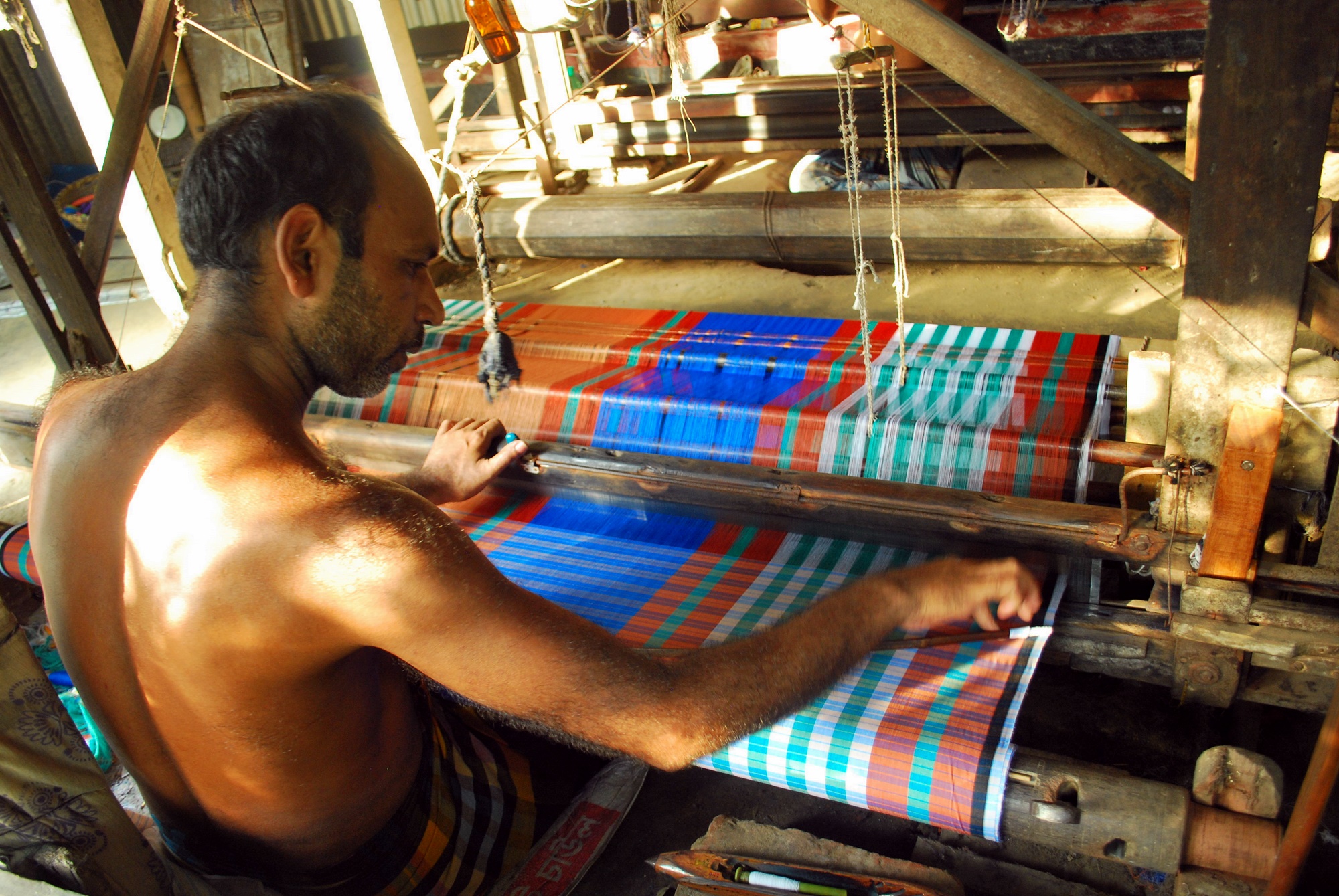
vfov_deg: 48.1
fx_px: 1005
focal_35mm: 27
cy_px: 448
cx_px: 670
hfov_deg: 67.3
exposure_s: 1/20
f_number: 3.5
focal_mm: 18
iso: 400
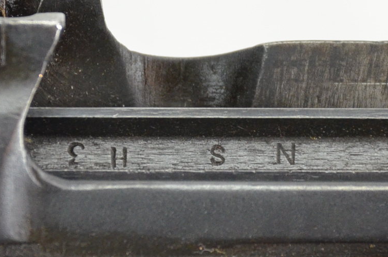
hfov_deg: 3.1
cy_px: 173
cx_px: 215
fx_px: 7105
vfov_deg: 2.1
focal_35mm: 661
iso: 1400
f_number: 5.6
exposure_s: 1/125
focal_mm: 135
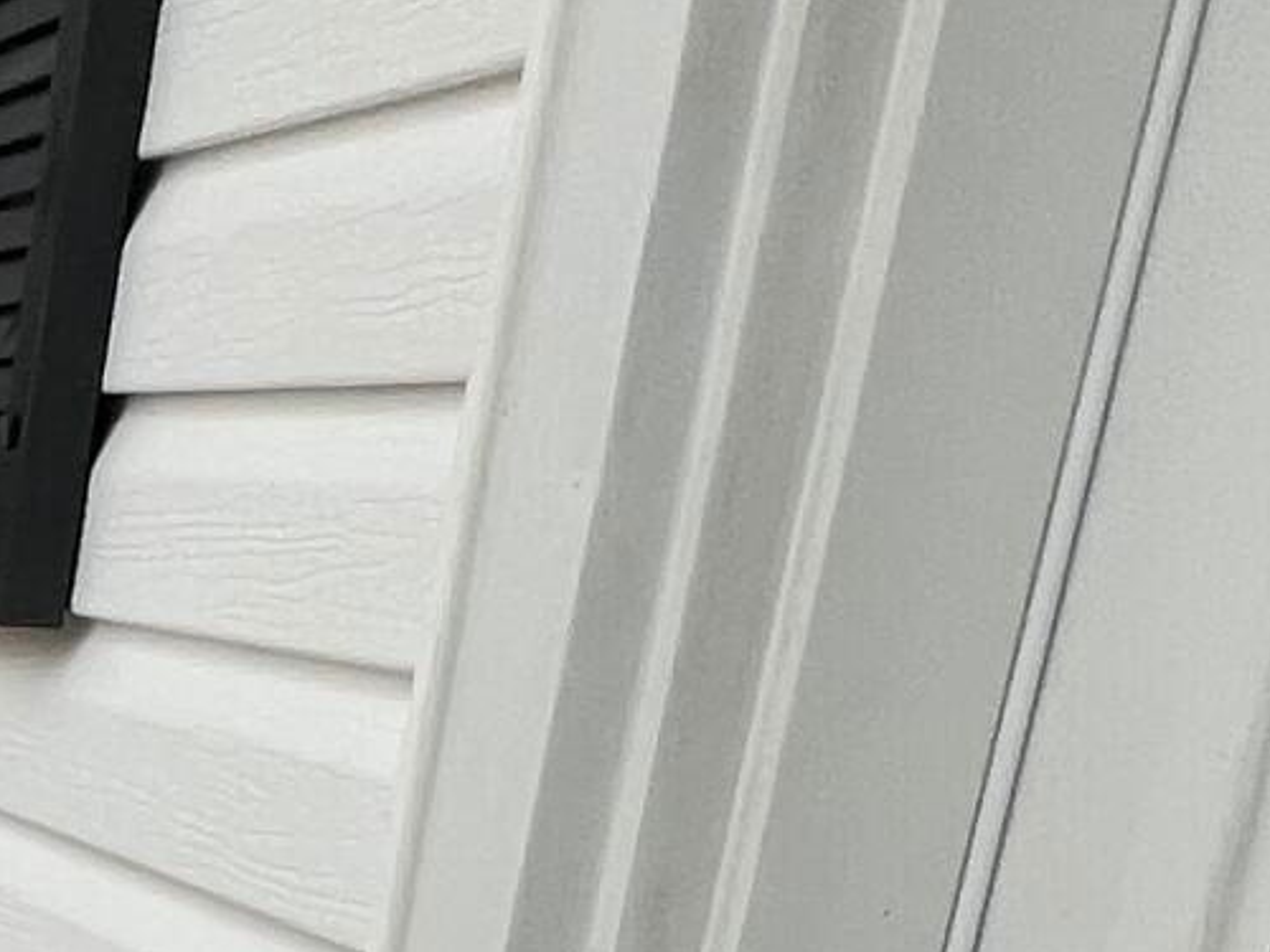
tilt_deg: -19.3
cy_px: 1505
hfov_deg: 16.5
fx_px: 2862
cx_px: -1483
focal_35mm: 78
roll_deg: +2.8
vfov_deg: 16.8
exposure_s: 1/275
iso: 32
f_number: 1.8
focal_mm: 1.57
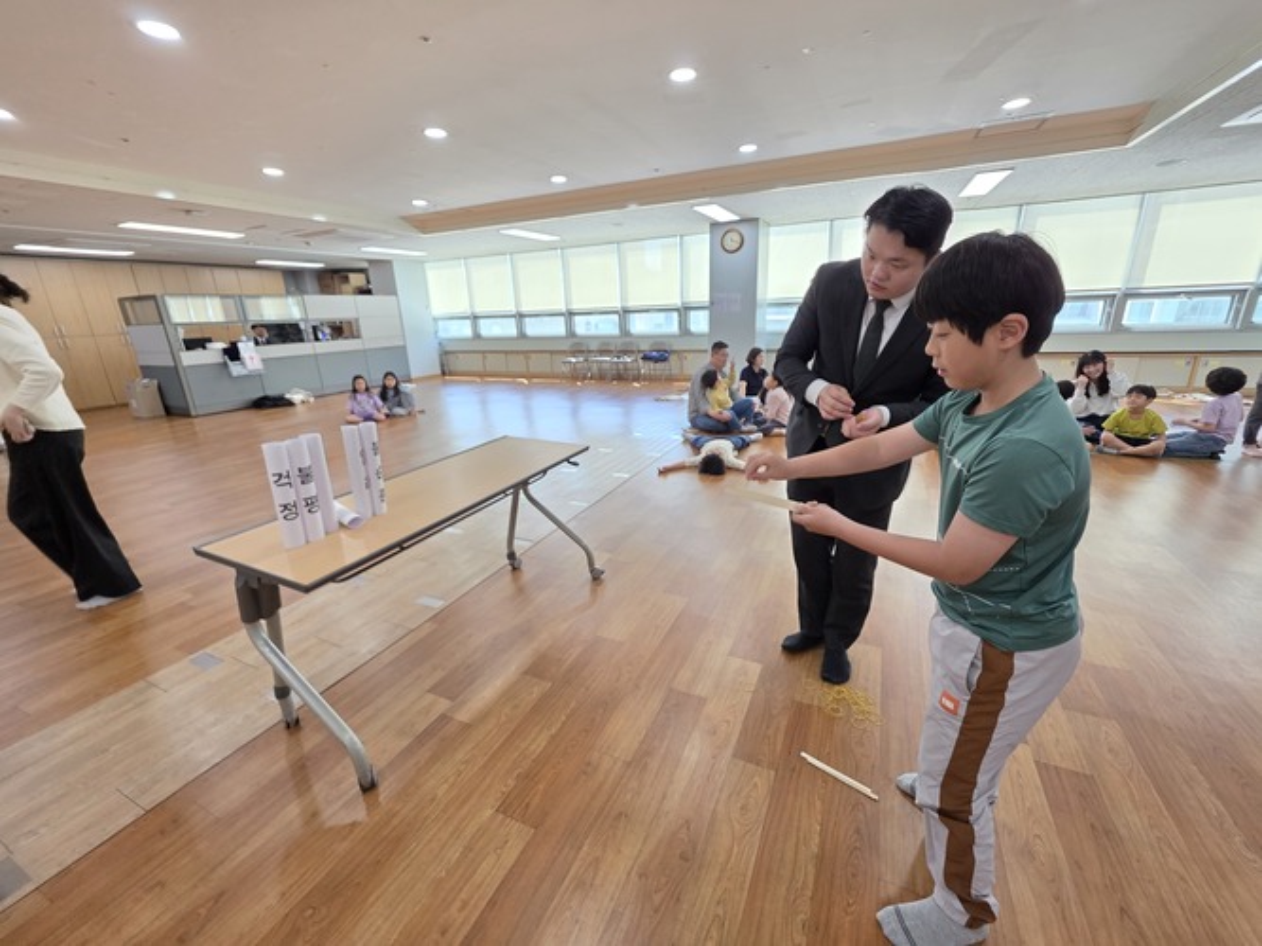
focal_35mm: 13
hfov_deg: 106.2
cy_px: 473
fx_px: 474
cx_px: 631
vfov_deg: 89.9
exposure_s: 1/120
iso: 200
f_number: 1.9
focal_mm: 2.2
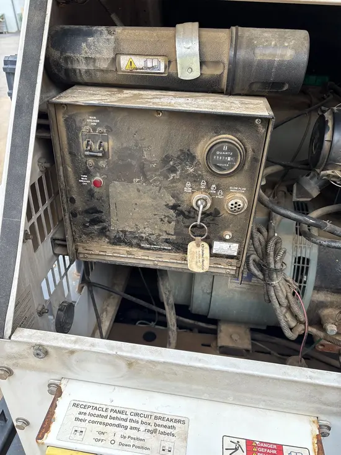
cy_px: 228
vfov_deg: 67.3
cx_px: 170
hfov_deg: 53.1
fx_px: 341
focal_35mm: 26
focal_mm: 5.96
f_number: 1.6
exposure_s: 1/252
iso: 64
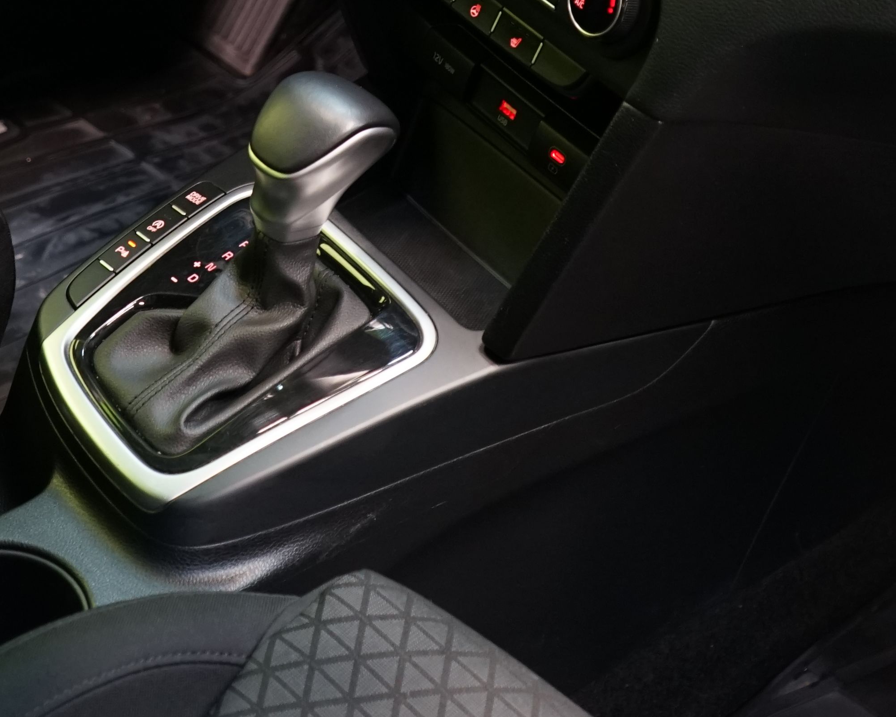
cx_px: 254
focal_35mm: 79
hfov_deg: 23.9
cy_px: -31
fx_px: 2095
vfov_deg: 18.8
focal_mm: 28
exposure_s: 1/30
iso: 1250
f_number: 3.5
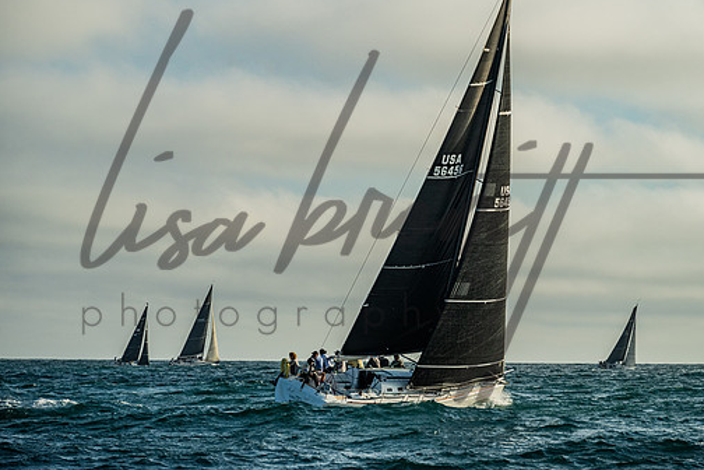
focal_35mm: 194
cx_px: 393
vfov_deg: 7.1
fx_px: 3793
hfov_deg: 10.6
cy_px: 209
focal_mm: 155
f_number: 6.3
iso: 250
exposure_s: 1/1000
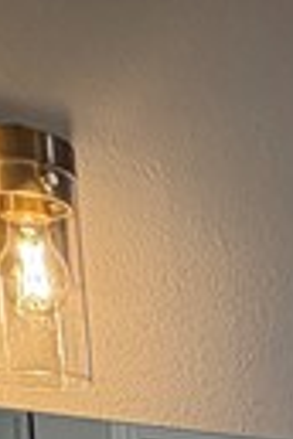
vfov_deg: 13.8
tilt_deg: -15.2
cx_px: 583
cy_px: 977
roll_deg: -0.6
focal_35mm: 116
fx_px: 1416
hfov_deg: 10.8
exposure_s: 1/120
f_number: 2.2
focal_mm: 2.22
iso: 200
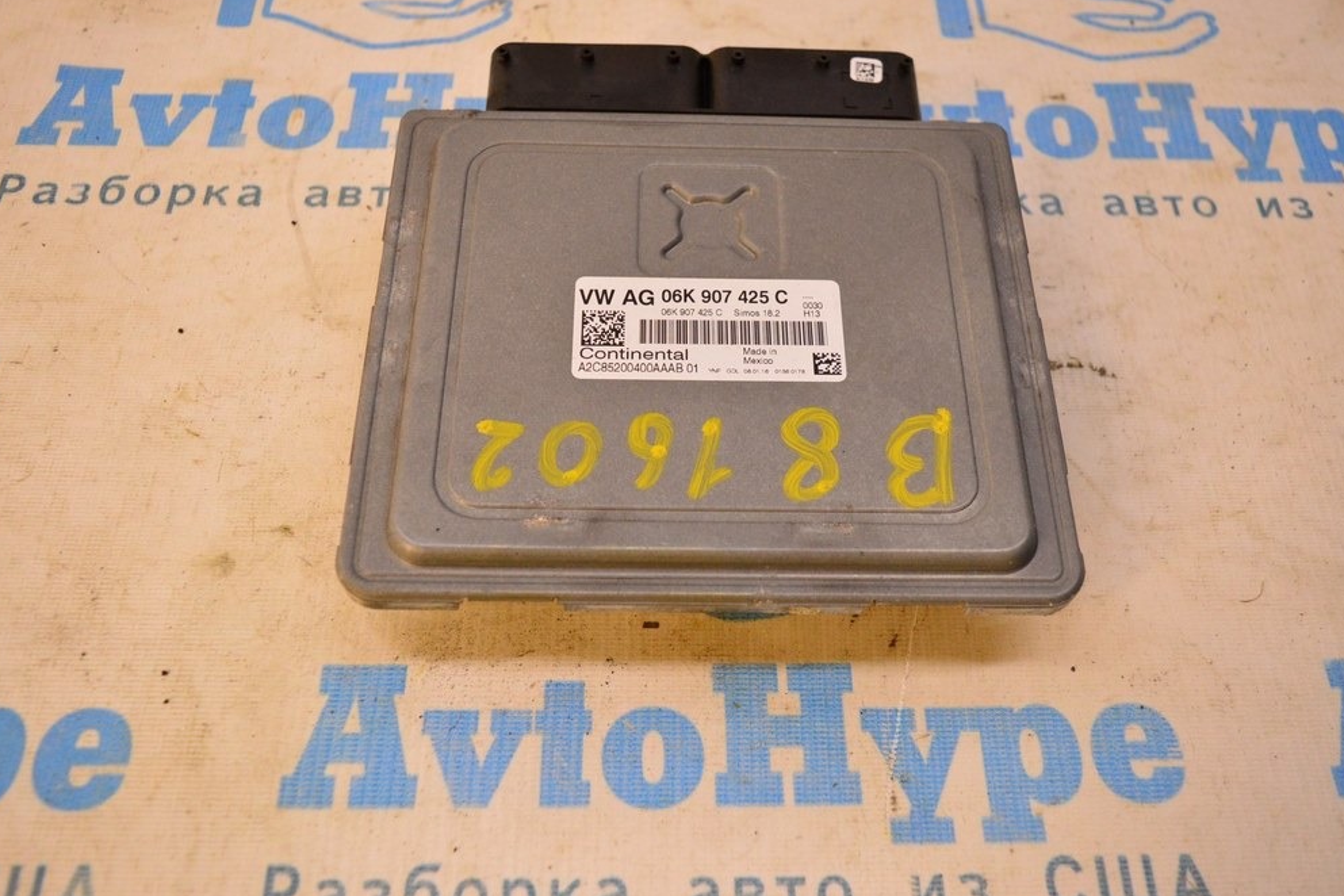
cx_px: 681
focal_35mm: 34
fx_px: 1269
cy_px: 454
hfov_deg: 55.8
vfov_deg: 38.9
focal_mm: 22
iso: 1600
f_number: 4
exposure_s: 1/500
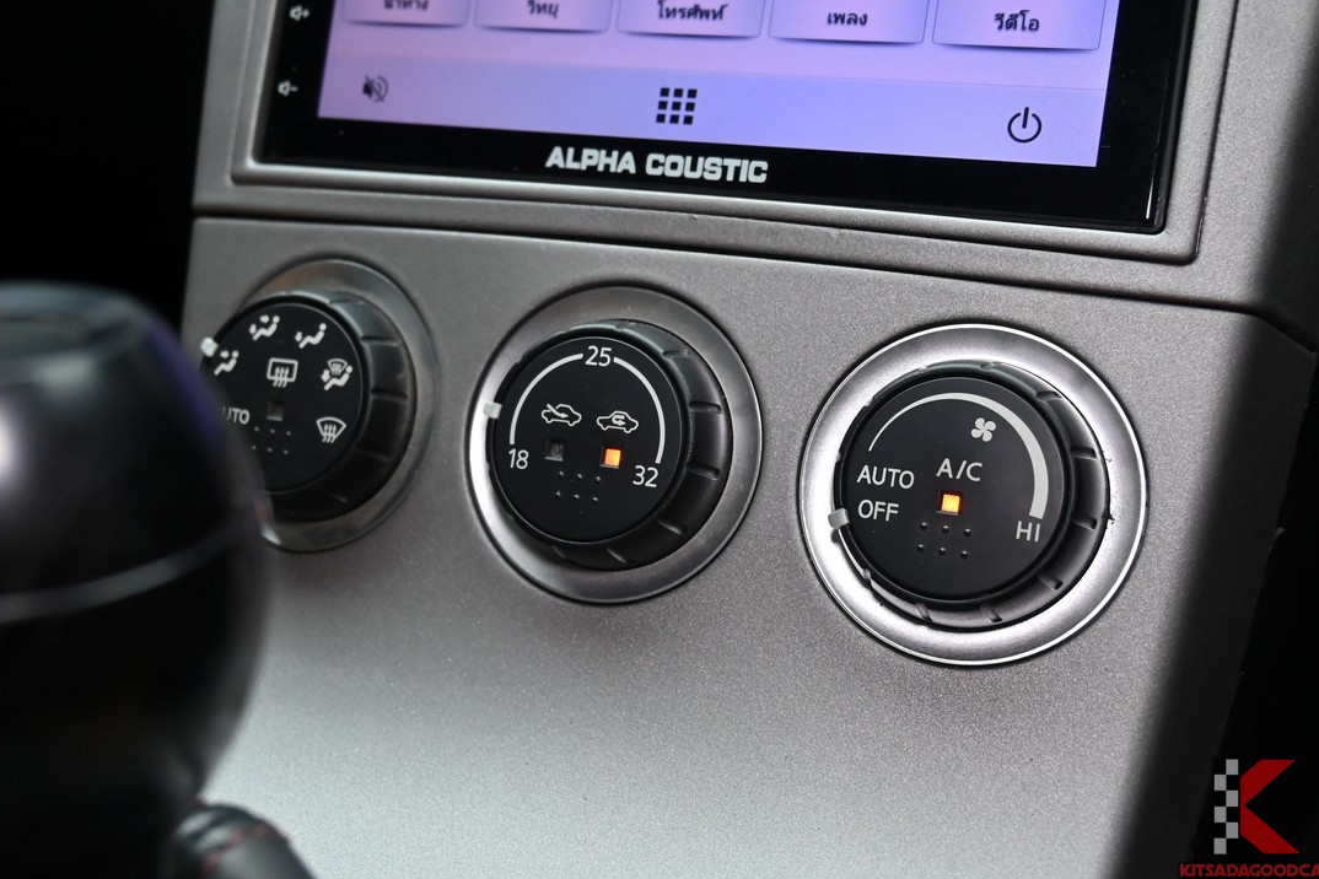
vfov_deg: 31.2
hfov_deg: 45.4
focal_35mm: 43
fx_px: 1575
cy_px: 439
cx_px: 666
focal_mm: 28
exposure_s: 1/180
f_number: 5.6
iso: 800
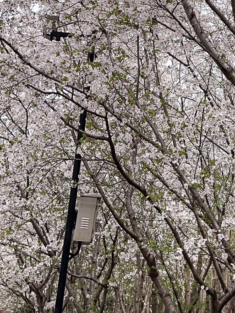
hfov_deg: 18.4
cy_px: -2
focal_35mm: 76
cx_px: 277
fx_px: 688
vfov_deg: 24.5
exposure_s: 1/3049
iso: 50
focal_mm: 5.1
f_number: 1.6
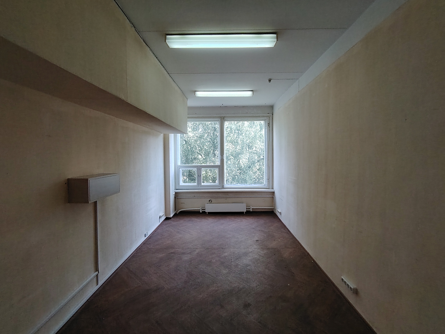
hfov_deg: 91.0
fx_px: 219
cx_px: 222
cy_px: 167
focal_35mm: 17
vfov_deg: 74.7
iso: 103
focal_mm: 1.42
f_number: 2.2
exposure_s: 1/100
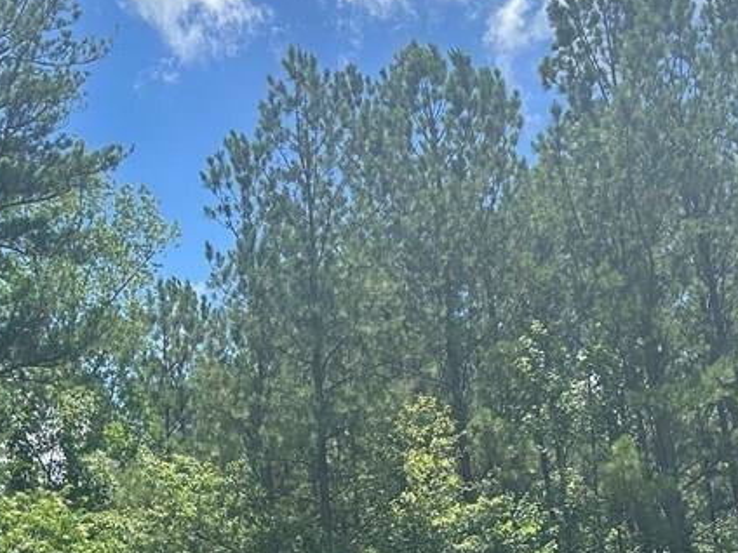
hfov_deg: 33.1
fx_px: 1237
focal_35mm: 58
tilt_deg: +15.6
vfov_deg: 25.0
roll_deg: +3.5
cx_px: 280
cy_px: 405
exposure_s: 1/2660
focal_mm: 6.86
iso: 80
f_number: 1.78
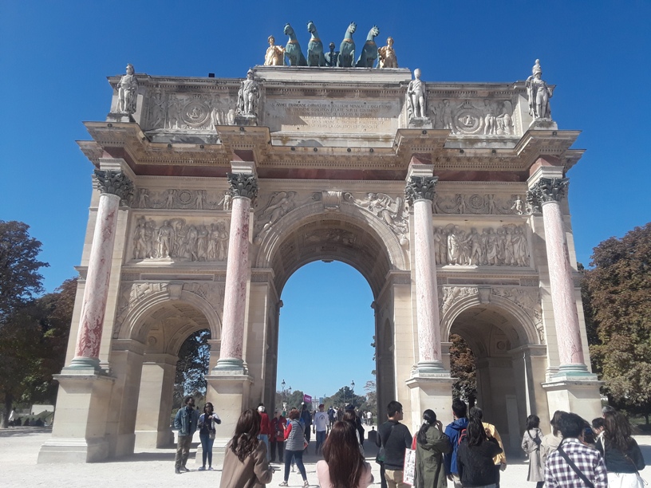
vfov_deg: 49.7
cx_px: 326
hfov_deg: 63.4
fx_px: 527
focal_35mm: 28
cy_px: 244
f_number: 1.9
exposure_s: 1/1681
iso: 40
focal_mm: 2.9
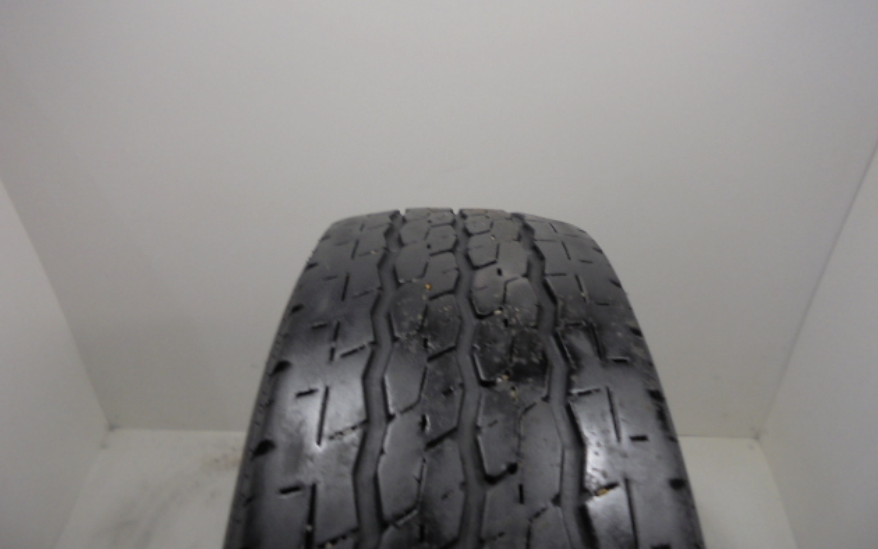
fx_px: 670
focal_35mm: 28
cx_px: 433
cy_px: 226
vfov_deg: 44.4
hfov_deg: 66.5
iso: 100
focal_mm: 4.6
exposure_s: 1/40
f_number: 3.5
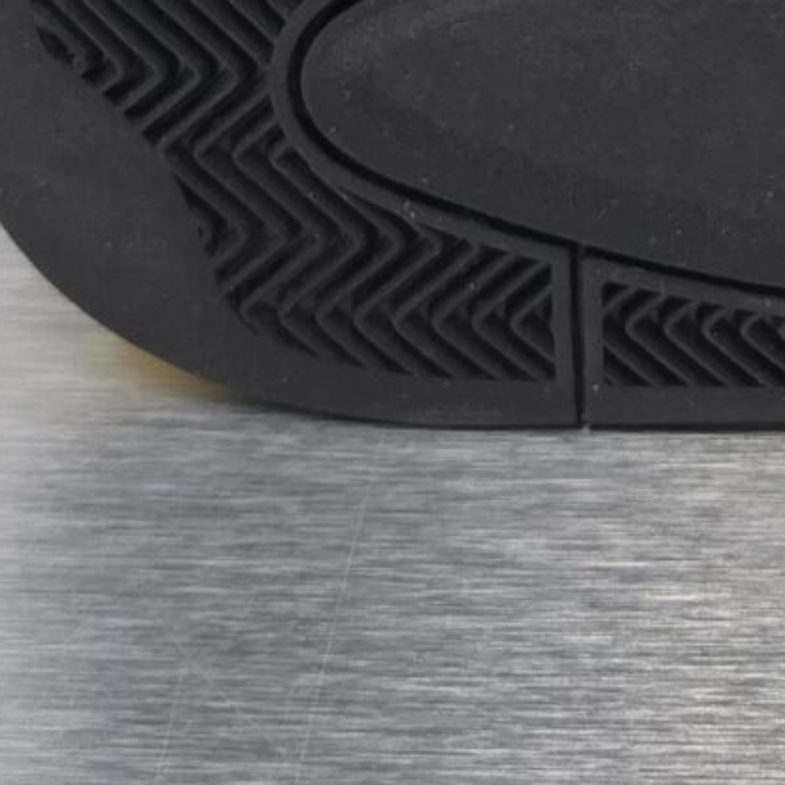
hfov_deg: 13.1
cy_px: -989
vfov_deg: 11.8
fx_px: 3207
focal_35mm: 125
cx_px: 1196
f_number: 1.4
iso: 160
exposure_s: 1/100
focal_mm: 6.5
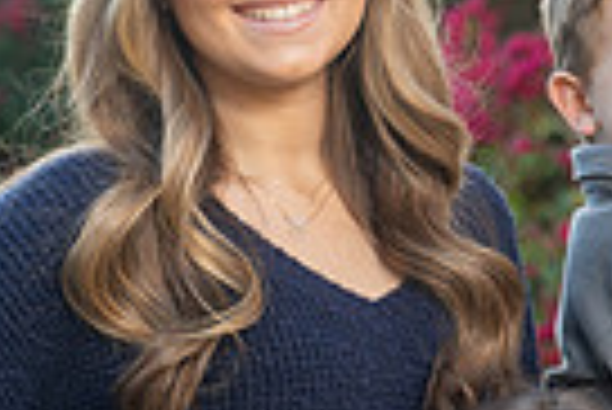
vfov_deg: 5.4
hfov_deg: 7.9
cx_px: 900
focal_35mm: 255
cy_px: 399
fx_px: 4340
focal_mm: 60
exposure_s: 1/200
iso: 160
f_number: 4
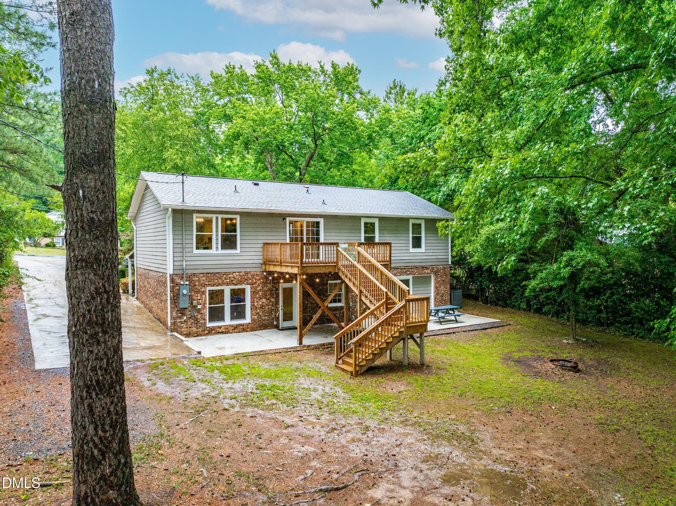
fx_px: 468
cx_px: 338
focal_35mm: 24
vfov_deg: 56.8
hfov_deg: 71.6
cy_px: 253
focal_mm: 12.29
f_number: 2.8
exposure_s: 1/640
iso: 400
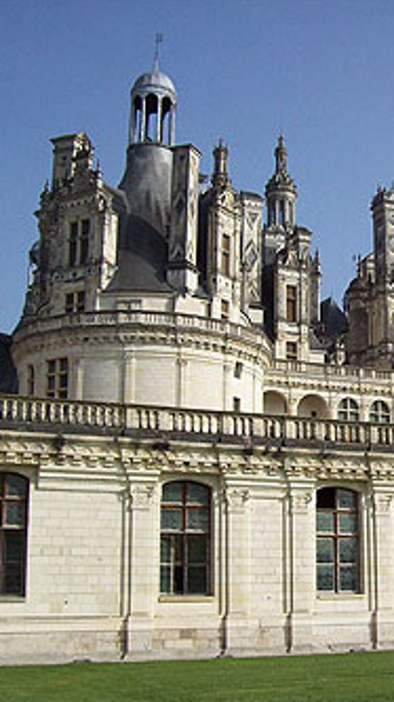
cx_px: 392
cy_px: 348
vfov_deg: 39.2
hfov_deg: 21.8
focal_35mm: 53
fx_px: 986
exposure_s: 1/789
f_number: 4.8
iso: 80
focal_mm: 6
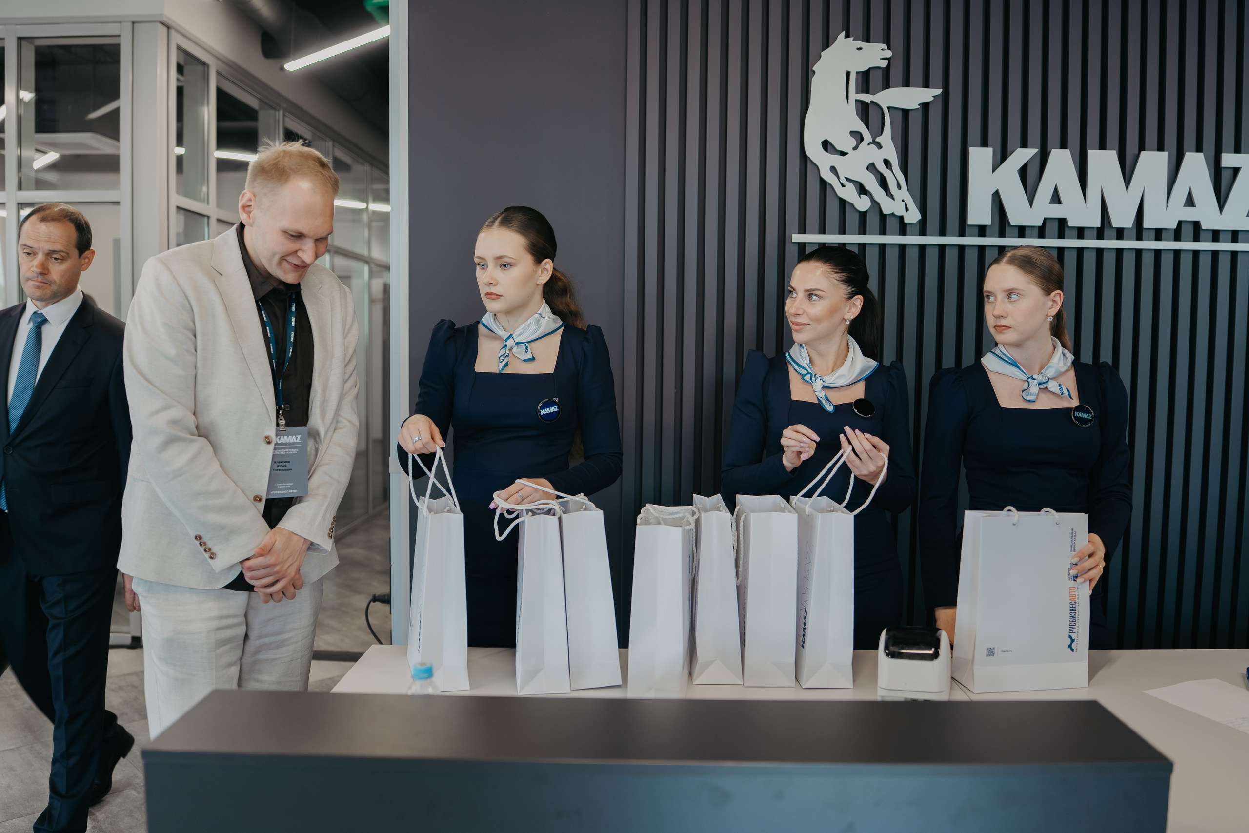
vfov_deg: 46.4
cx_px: 624
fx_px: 971
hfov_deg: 65.5
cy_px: 416
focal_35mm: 28
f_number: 2
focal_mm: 28
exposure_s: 1/100
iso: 100
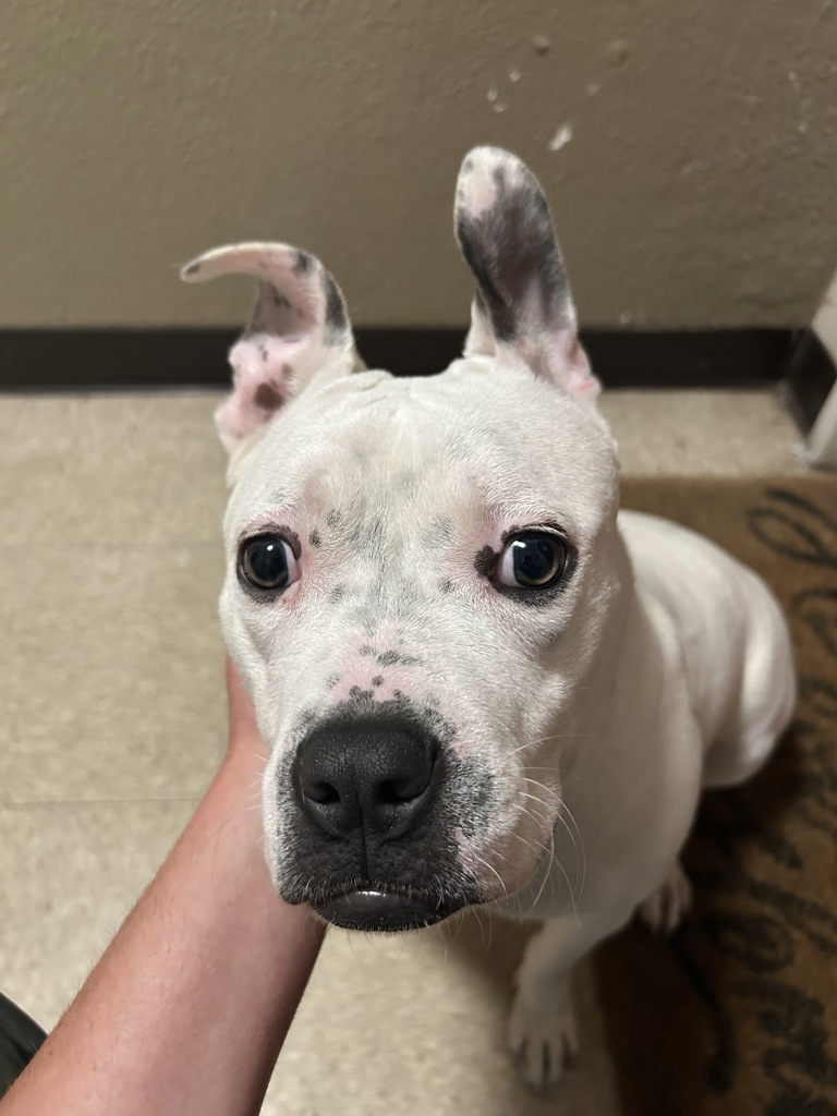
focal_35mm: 26
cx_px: 418
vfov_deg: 67.3
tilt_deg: -50.0
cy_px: 558
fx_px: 838
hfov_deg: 53.1
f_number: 1.5
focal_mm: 5.7
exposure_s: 1/60
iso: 320
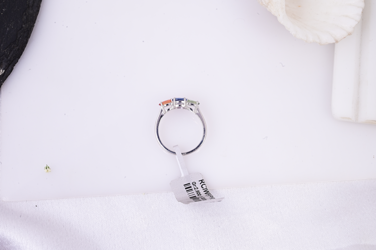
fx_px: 731
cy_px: 125
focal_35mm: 70
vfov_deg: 19.4
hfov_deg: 28.9
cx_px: 188
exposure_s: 1/80
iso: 640
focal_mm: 70
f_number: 20
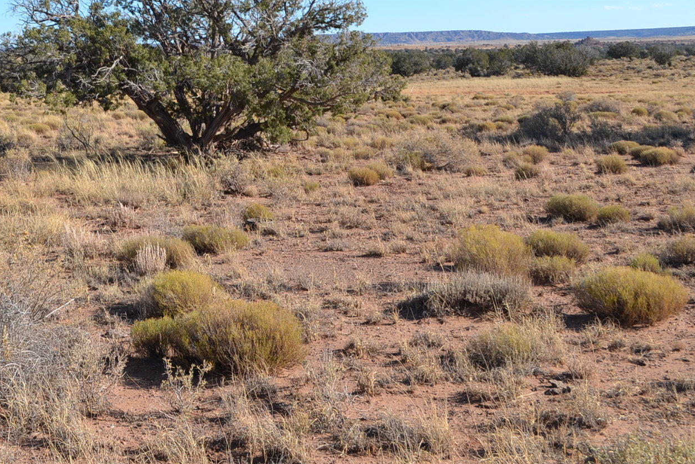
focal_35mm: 61
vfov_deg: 21.9
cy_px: 86
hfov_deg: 32.1
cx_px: 146
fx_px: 1178
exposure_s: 1/250
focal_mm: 22
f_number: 8
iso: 100
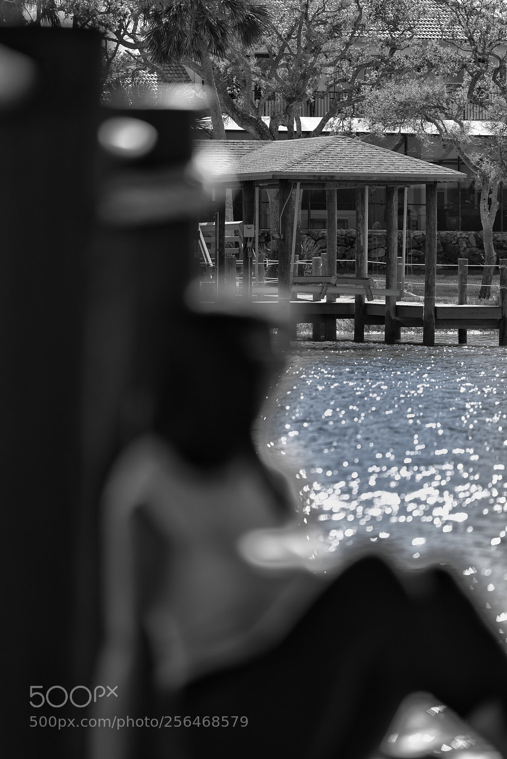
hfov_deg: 6.9
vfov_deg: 10.3
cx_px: 254
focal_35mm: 200
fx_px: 4218
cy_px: 380
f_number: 2.8
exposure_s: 1/640
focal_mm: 200
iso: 64
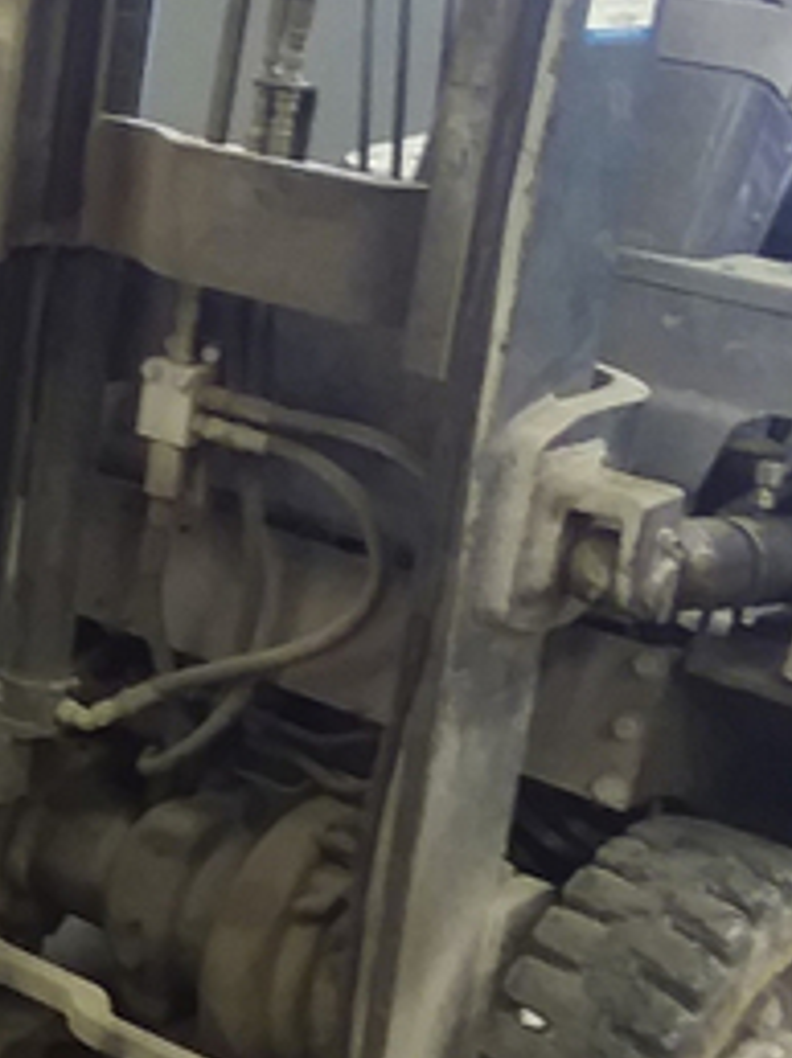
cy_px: 492
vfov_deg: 21.8
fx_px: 2750
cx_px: -423
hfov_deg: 15.1
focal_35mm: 90
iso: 160
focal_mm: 2.47
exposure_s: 1/20
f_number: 1.9
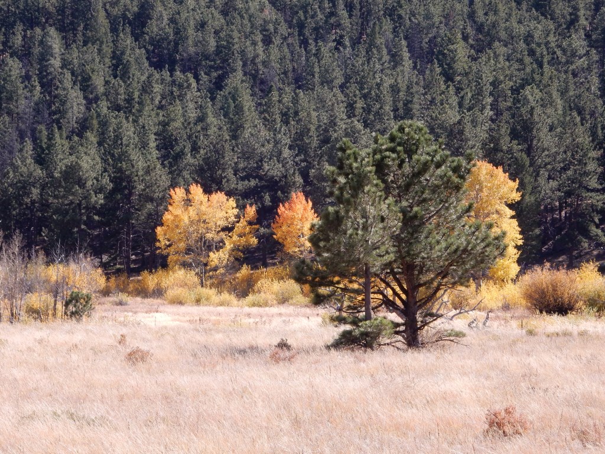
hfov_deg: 10.2
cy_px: 227
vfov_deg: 7.7
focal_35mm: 193
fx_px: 3373
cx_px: 302
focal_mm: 34.5
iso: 125
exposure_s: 1/200
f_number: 6.3
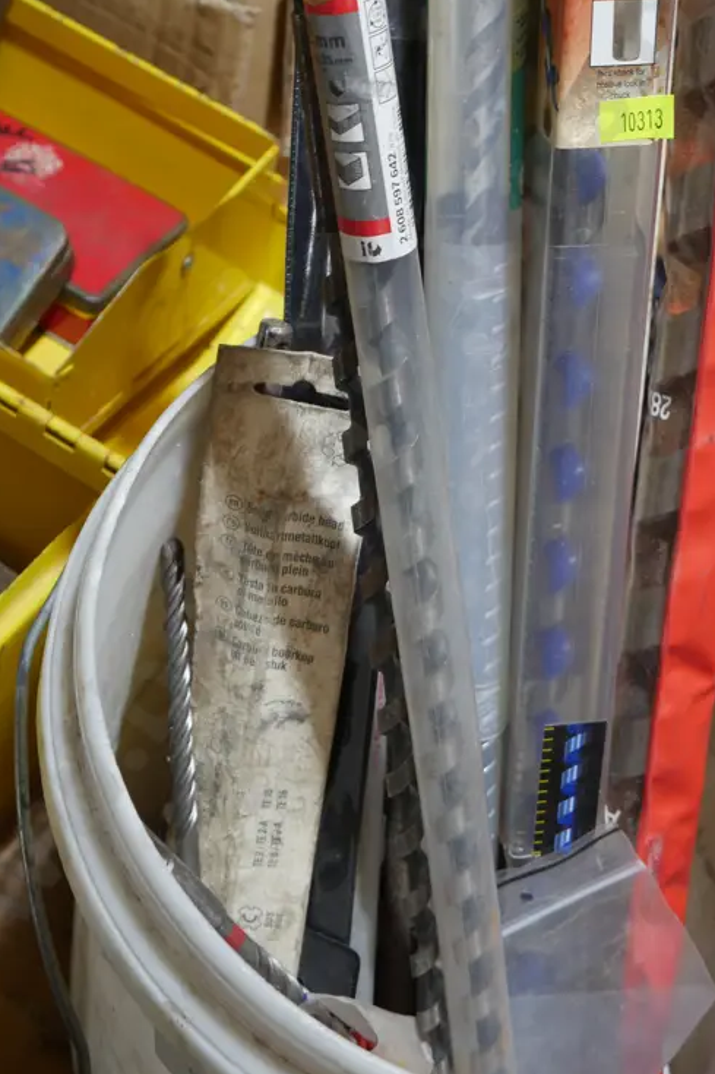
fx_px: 1818
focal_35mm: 61
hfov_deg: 22.2
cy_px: 402
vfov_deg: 32.7
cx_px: 374
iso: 400
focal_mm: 21
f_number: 4.6
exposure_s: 1/60
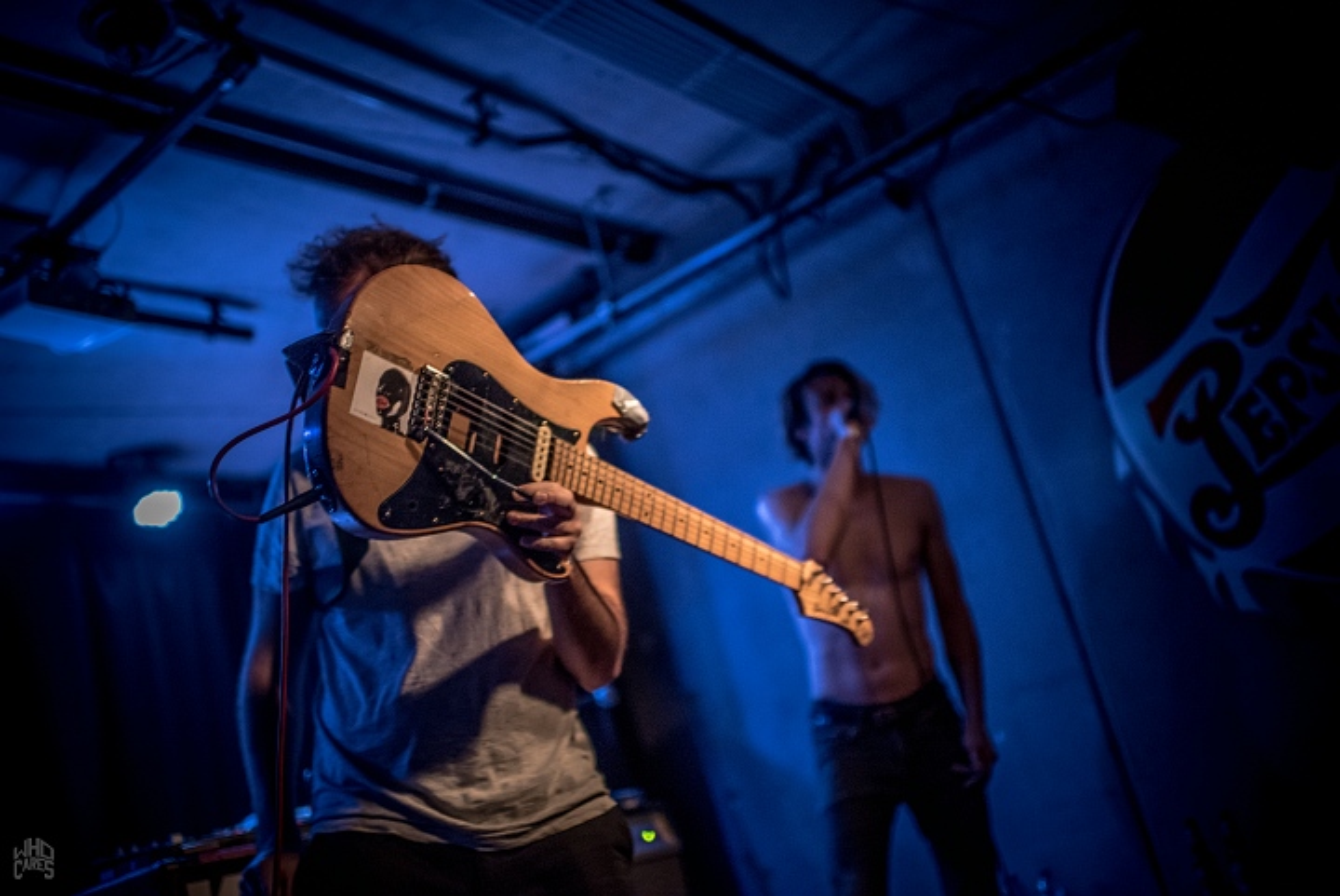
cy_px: 448
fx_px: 1304
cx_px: 670
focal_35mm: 35
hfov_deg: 54.4
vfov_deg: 37.9
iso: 3200
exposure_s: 1/100
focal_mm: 35
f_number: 1.4
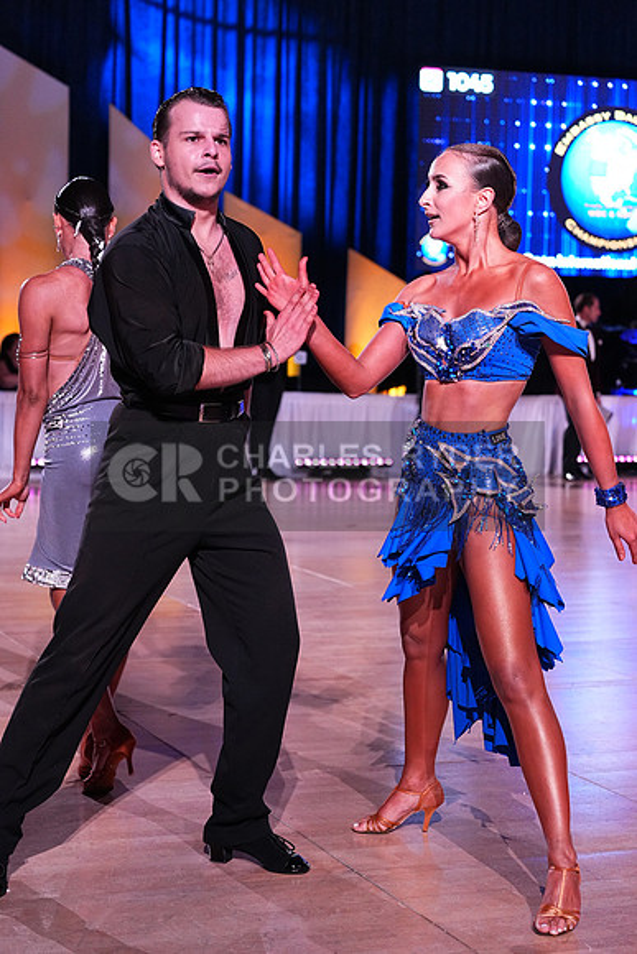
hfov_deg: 19.5
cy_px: 477
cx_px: 318
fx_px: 1857
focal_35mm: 70
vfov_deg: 28.8
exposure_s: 1/320
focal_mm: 70
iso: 4000
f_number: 4.5
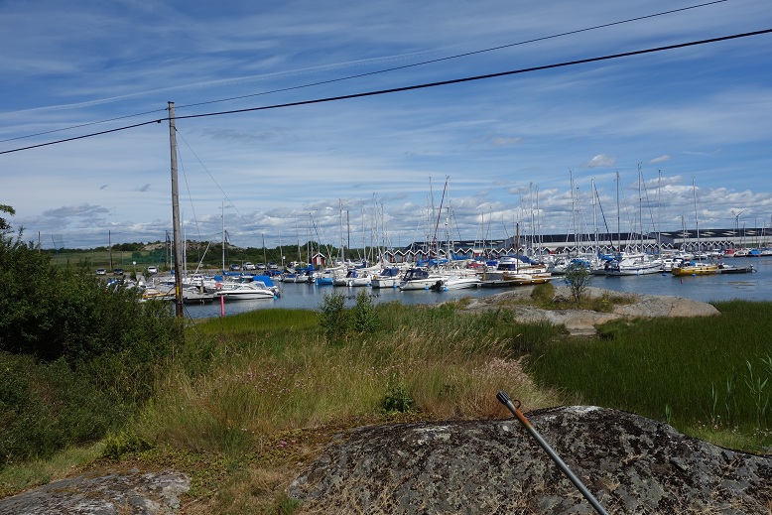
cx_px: 386
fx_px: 601
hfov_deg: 65.5
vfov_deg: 46.4
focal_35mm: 28
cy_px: 258
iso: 125
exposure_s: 1/800
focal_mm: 10.4
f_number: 6.3
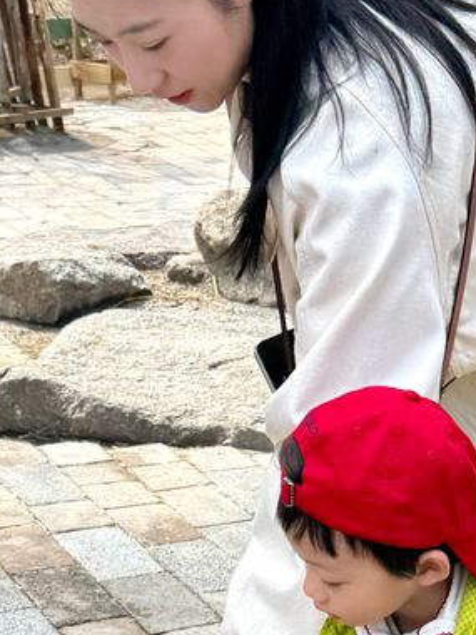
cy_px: 784
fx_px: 1668
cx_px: 274
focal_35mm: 91
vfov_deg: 20.1
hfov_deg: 16.2
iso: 80
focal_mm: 6.76
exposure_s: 1/938
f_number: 1.78
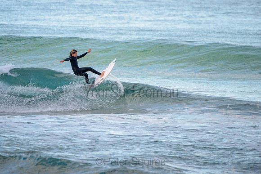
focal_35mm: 613
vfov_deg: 2.2
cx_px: 101
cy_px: 75
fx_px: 4447
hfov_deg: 3.4
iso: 320
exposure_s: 1/2000
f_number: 5.6
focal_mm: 500
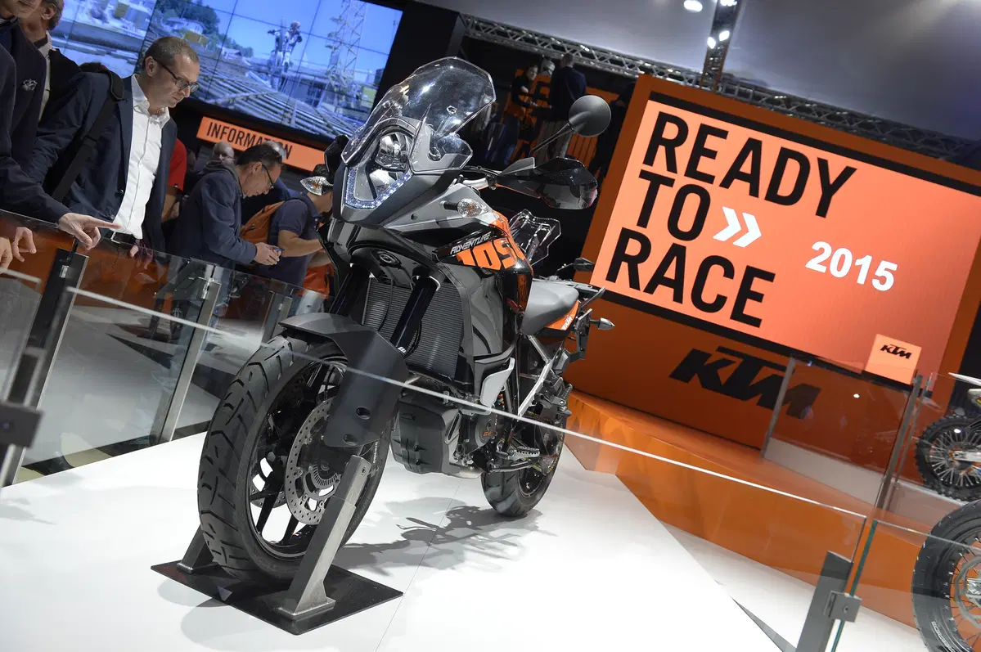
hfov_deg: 60.3
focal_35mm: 31
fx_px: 844
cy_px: 326
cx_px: 490
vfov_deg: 42.2
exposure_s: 1/200
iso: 1000
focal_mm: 31
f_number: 5.6
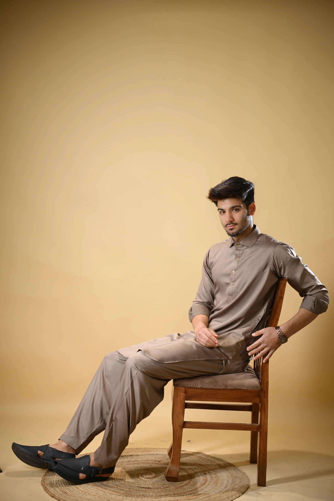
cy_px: 250
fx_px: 835
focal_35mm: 60
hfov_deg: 22.6
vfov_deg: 33.4
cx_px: 167
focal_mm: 60
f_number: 2.8
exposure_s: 1/125
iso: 160
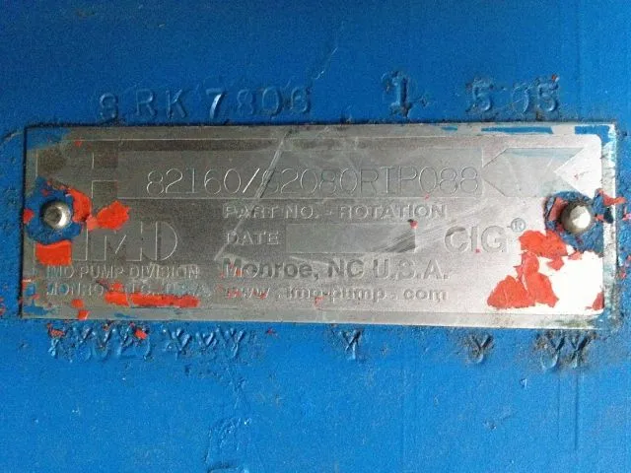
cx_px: 316
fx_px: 638
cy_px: 236
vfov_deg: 40.7
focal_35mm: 35
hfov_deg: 52.6
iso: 800
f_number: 2.4
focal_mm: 4.28
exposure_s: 1/15
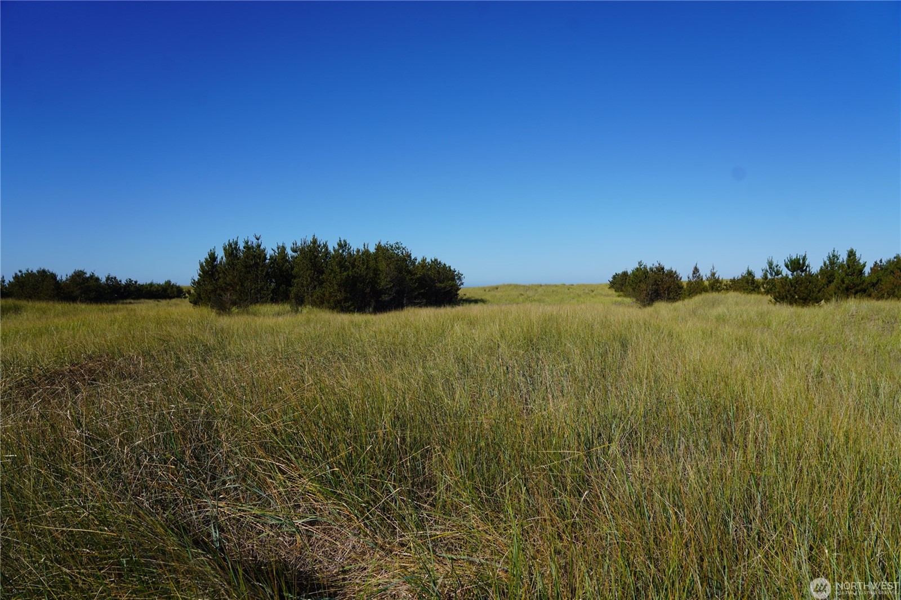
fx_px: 601
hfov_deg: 73.8
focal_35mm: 24
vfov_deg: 53.1
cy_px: 300
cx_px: 450
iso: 100
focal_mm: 24
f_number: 5
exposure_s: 1/800
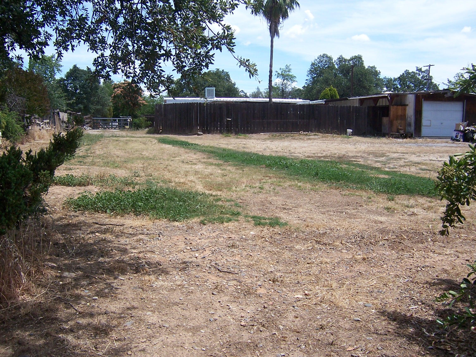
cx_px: 238
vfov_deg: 42.9
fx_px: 454
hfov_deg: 55.4
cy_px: 178
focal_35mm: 33
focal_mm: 5.5
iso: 80
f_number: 3.4
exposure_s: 1/750
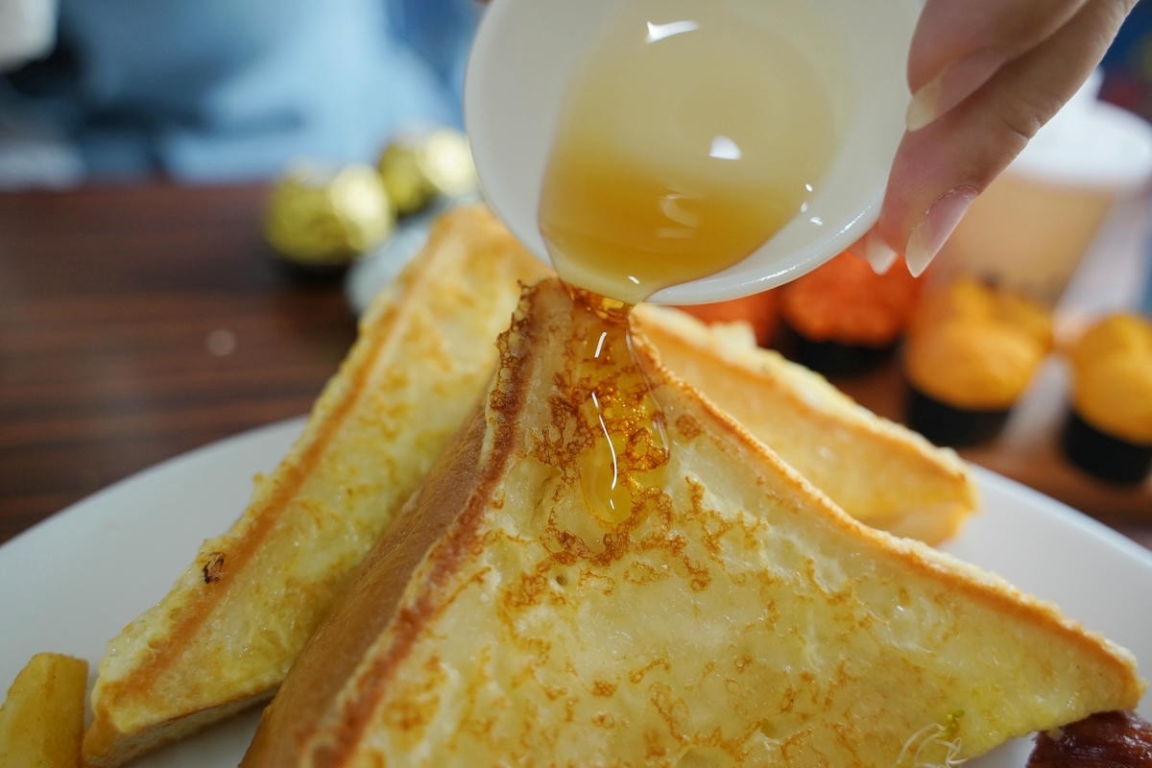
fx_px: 1056
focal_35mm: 33
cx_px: 576
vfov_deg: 40.0
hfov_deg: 57.2
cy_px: 384
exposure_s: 1/60
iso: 1250
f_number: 4
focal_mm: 33
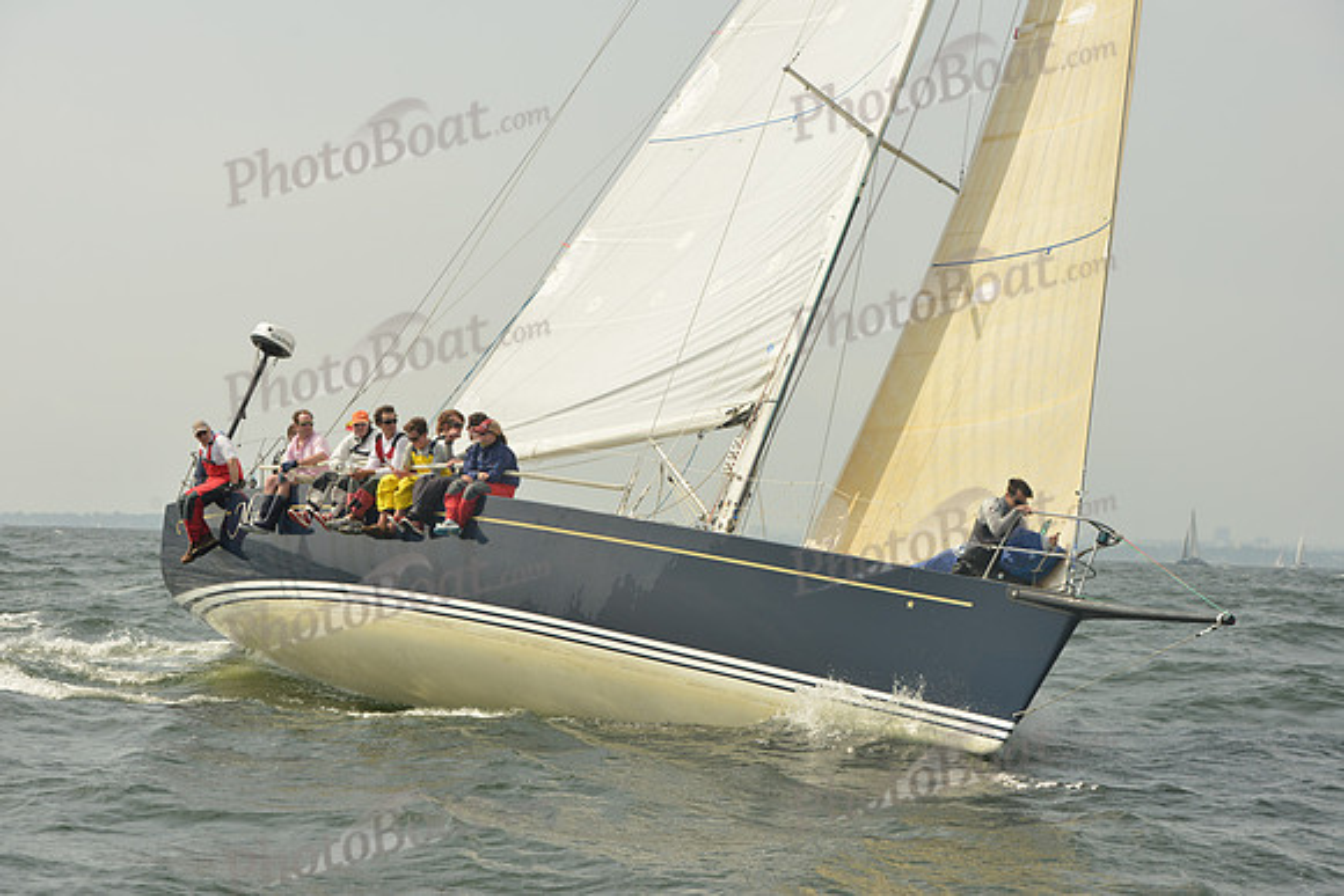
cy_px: 448
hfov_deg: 23.6
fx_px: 3211
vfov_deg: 15.9
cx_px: 672
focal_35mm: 86
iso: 320
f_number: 9
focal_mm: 86
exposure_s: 1/1250
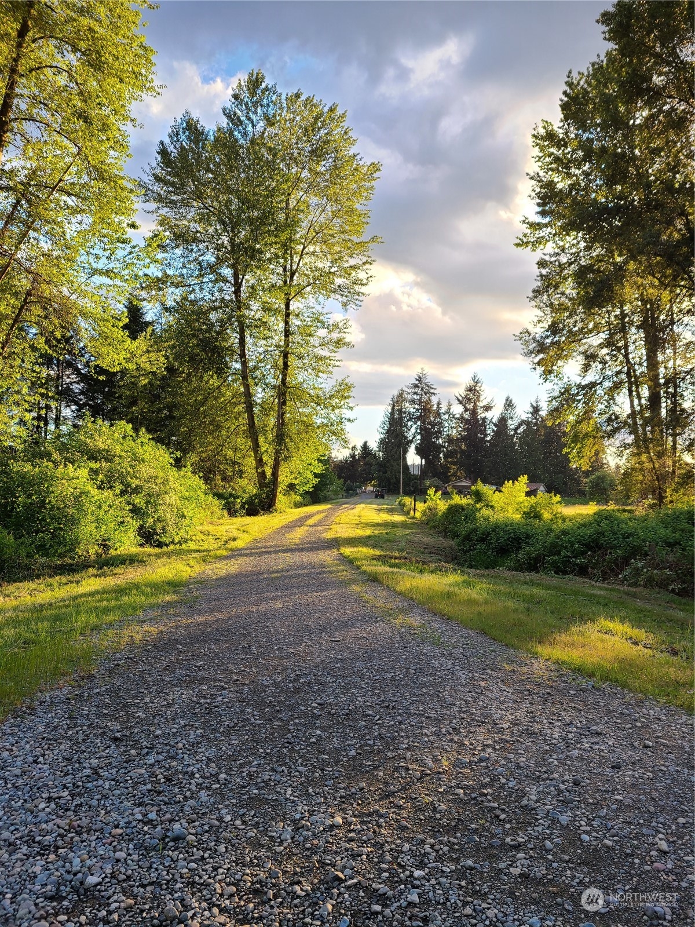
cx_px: 348
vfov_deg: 67.3
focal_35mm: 26
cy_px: 464
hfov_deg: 53.1
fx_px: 696
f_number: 1.8
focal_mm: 5.4
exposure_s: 1/189
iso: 40
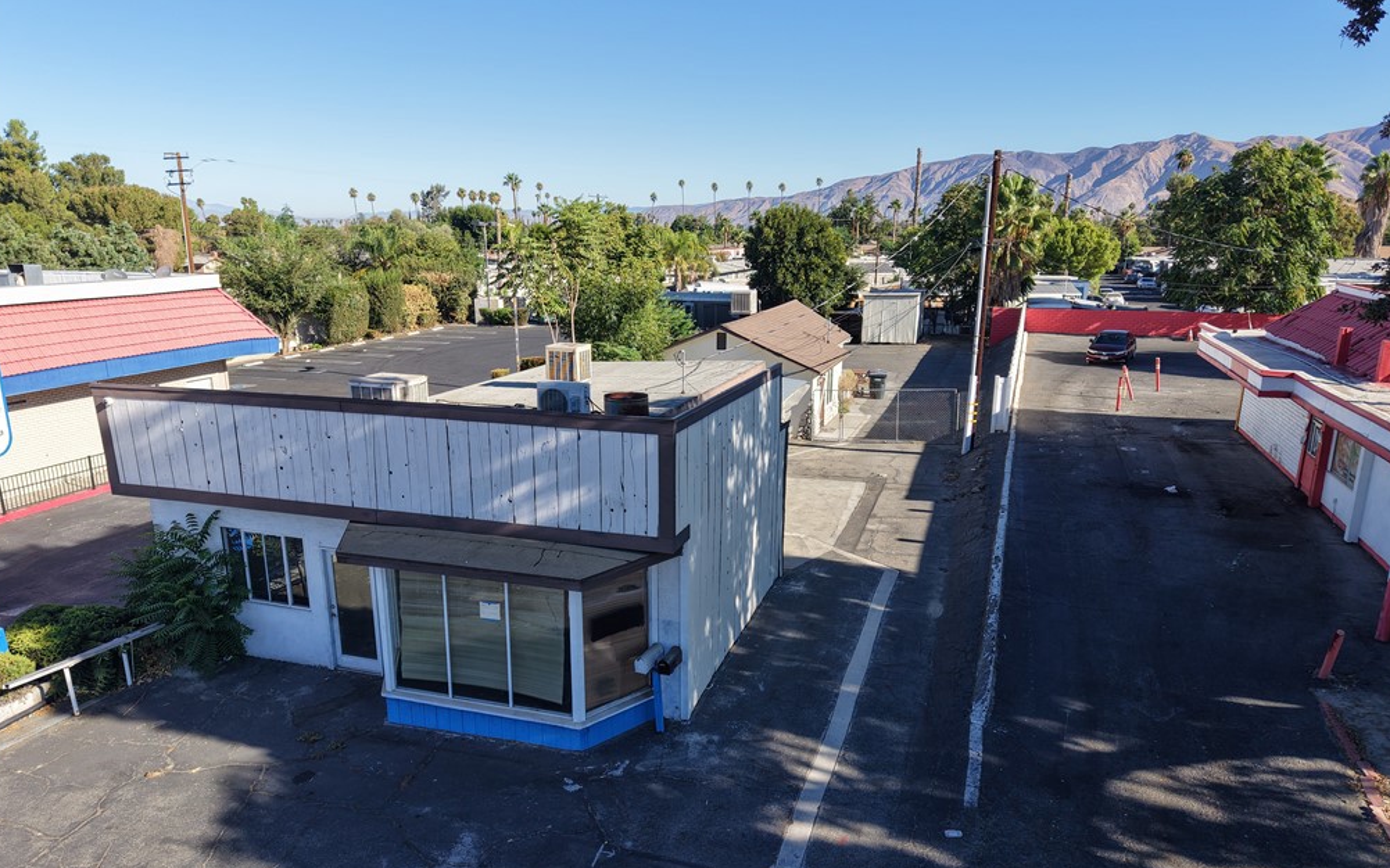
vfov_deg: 47.5
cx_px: 694
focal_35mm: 26
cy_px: 485
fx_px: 985
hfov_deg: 70.4
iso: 230
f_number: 1.8
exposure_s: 1/3000
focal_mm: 8.67
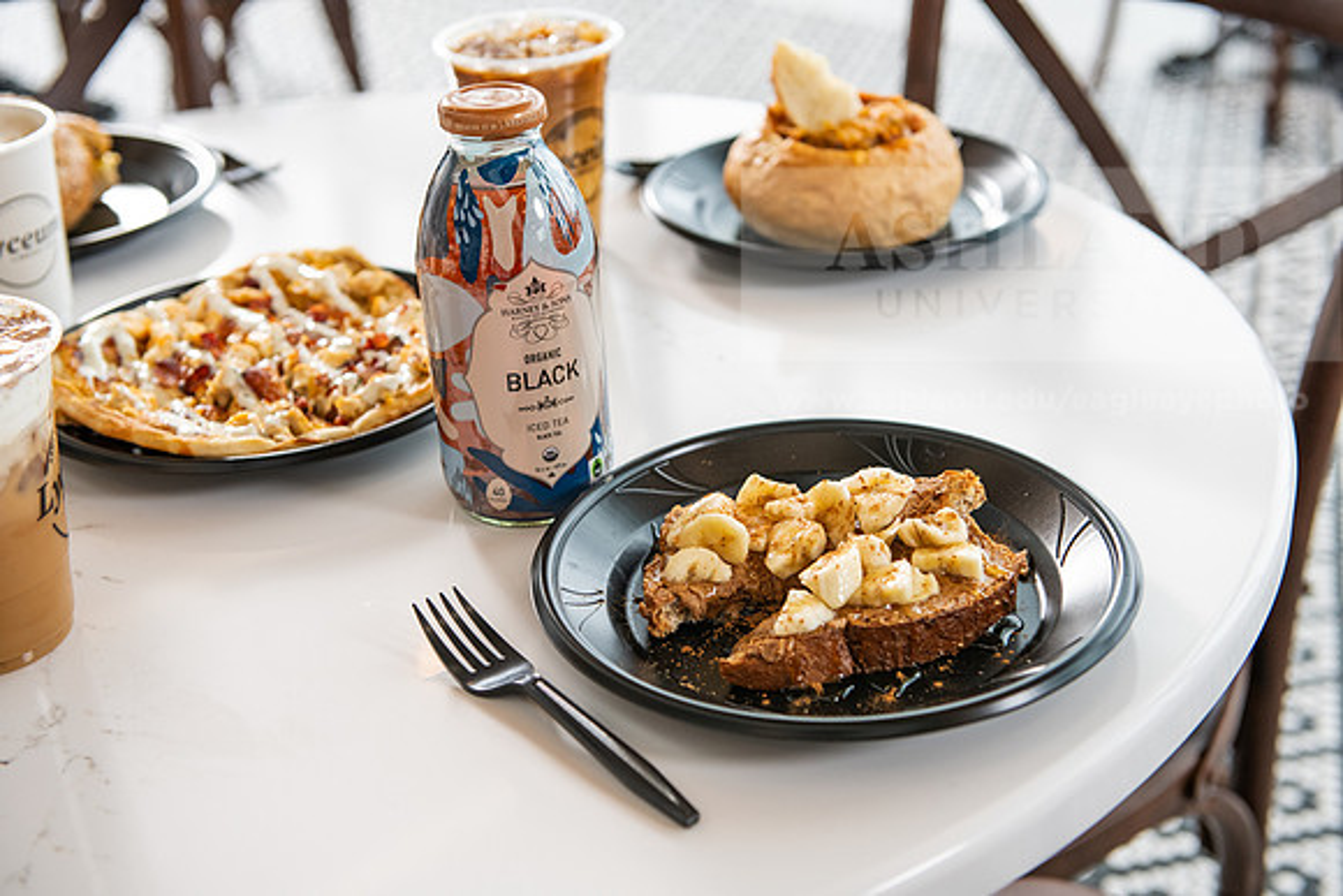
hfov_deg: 38.2
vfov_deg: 26.0
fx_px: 1940
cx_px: 672
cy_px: 448
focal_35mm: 52
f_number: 4
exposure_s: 1/200
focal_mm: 52
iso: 640
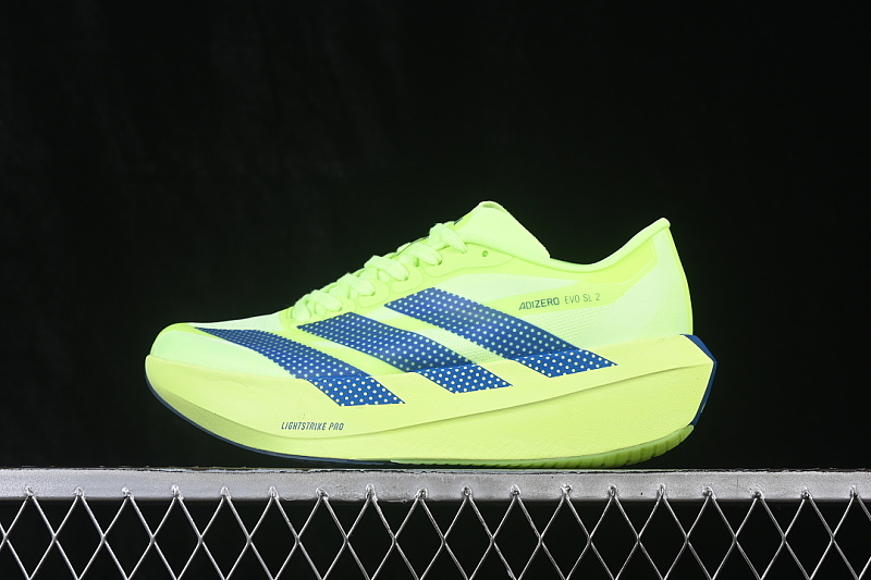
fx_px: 1814
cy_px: 290
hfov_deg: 27.0
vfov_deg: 18.2
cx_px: 436
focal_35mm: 75
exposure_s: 1/80
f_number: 8
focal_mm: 50
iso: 160
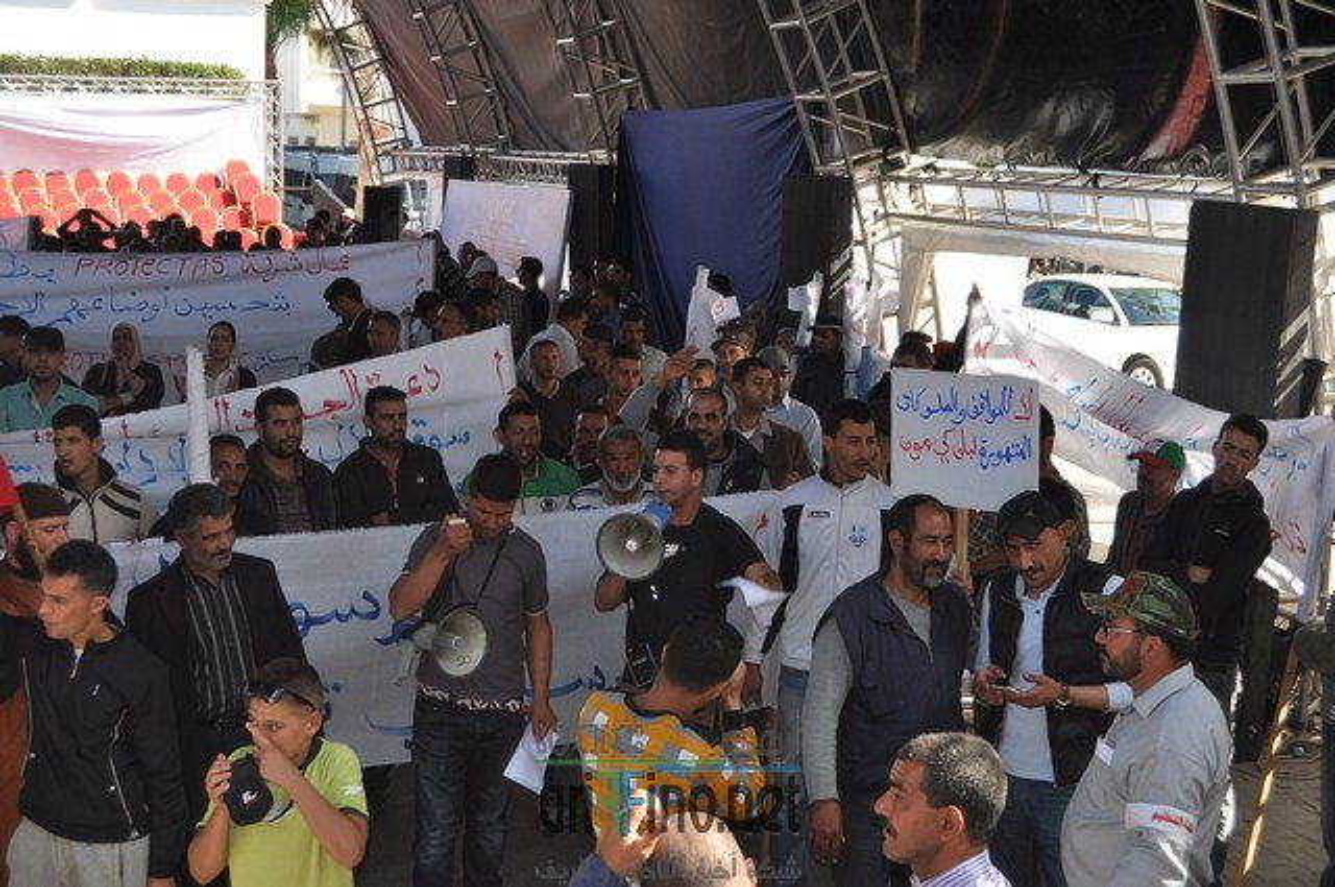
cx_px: 668
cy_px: 444
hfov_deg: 38.9
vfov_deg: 26.4
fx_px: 1889
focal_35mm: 51
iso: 200
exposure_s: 1/200
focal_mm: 34
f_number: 6.3
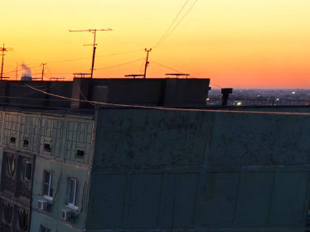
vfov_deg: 17.6
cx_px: -198
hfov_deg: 19.9
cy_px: 275
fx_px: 716
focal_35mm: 80
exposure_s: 1/33.3
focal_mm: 6.54
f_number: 1.57
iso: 680
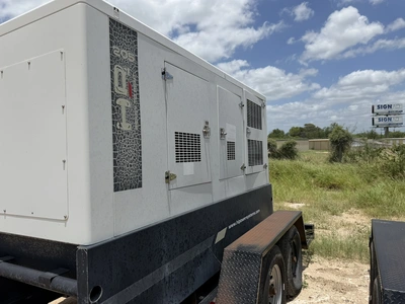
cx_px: 202
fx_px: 281
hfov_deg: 71.6
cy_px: 152
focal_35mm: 24
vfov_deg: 56.8
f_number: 1.78
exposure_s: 1/9091
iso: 80
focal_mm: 6.76
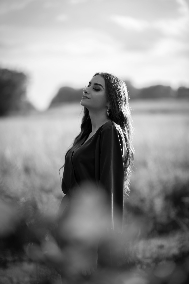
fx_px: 669
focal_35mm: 85
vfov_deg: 23.9
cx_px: 94
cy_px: 142
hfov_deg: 16.1
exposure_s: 1/1250
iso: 100
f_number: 1.8
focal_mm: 85
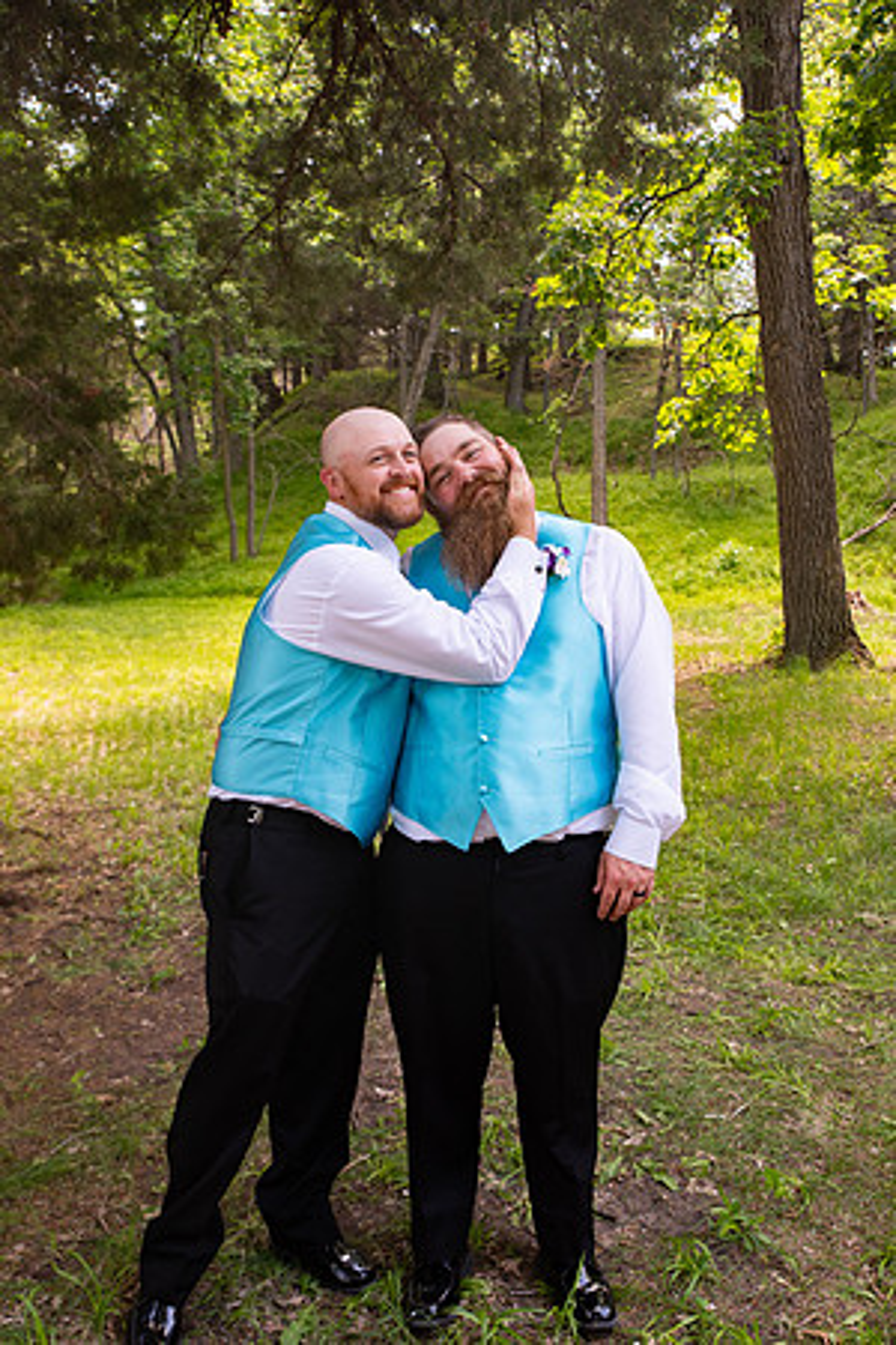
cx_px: 448
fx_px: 1195
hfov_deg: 41.1
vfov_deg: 58.7
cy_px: 672
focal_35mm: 32
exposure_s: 1/125
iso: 250
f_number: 5
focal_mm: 32
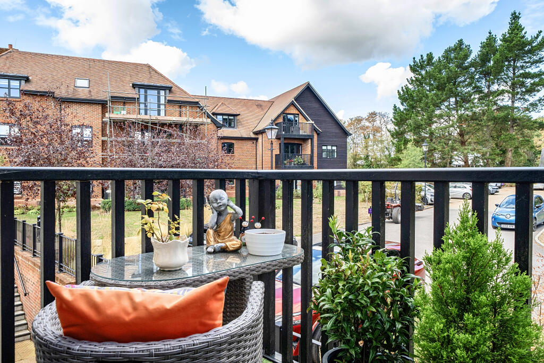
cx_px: 272
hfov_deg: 71.5
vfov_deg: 51.3
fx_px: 378
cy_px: 182
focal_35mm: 25
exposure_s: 1/160
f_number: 8
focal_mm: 17
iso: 400
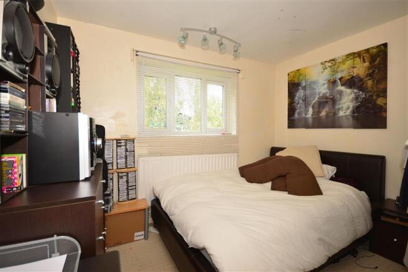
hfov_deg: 100.4
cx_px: 204
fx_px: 170
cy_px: 136
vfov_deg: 77.3
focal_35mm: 15
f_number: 5
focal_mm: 10
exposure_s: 1/40
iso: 200
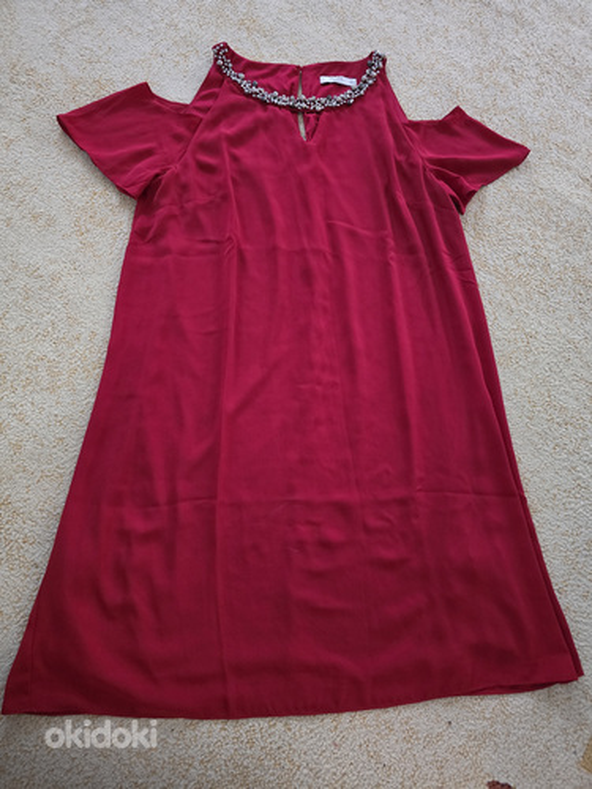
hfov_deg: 58.9
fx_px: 524
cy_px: 394
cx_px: 296
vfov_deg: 73.9
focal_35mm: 23
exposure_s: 1/33.3
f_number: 1.7
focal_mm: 6.3
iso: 1600
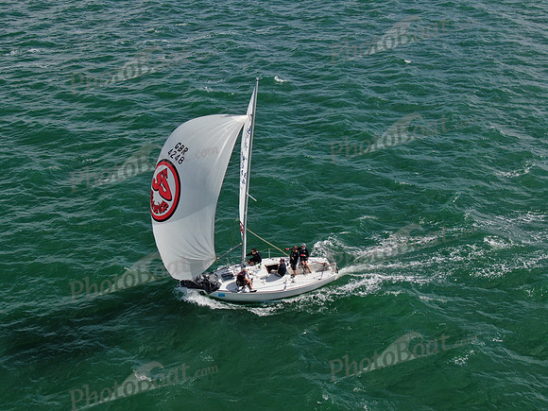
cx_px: 274
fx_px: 760
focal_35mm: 48
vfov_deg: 30.3
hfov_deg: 39.7
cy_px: 206
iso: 100
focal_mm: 8.6
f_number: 3.8
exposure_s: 1/1000
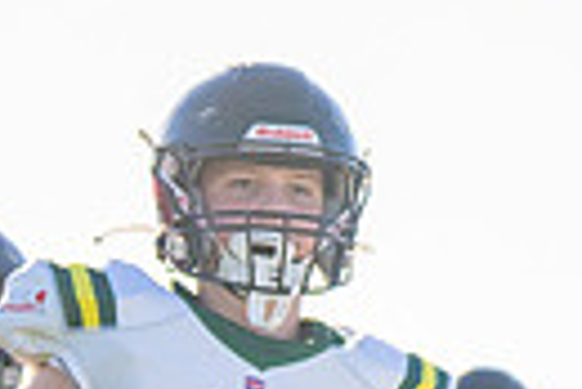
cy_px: 483
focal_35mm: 345
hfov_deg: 5.9
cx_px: 918
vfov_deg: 4.0
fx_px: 5584
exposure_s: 1/3200
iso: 400
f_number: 2.8
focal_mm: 70
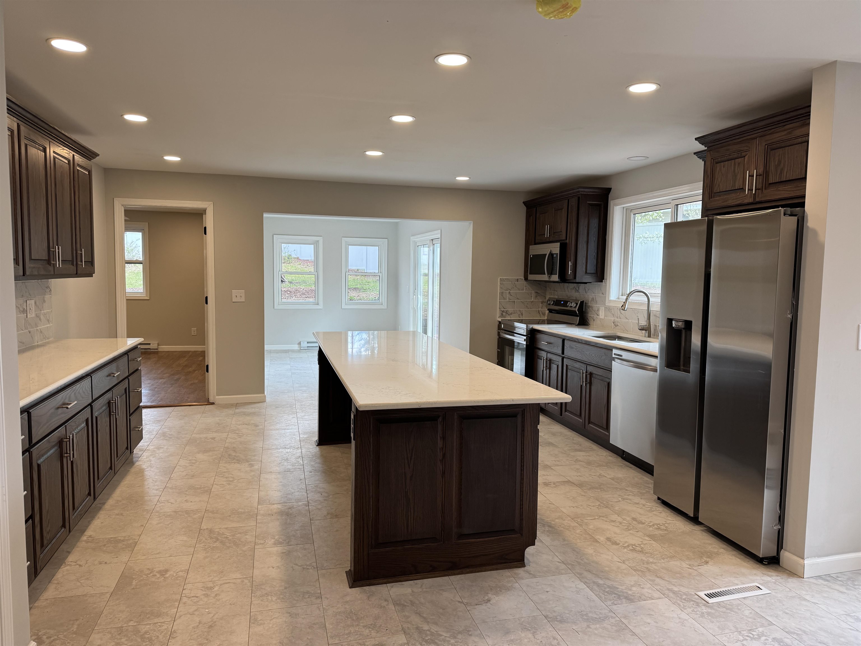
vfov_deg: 56.8
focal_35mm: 24
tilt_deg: -5.0
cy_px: 323
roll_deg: -0.7
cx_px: 430
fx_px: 597
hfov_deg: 71.6
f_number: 1.78
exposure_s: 1/114
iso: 80
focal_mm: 6.76
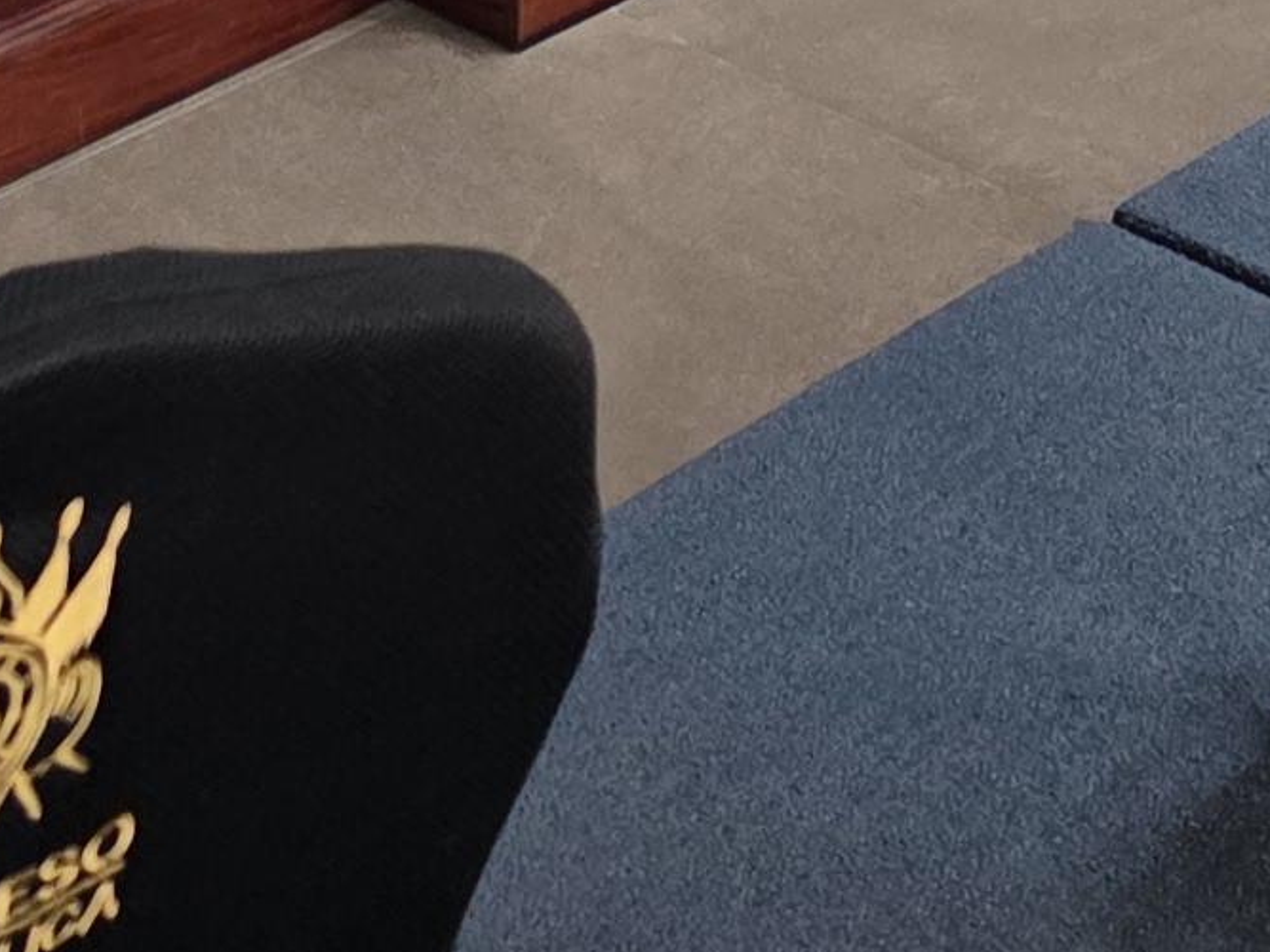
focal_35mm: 138
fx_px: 5062
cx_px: 1133
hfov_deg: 14.2
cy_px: -1693
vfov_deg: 9.1
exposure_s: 1/120
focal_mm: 6.3
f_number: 1.7
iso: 250
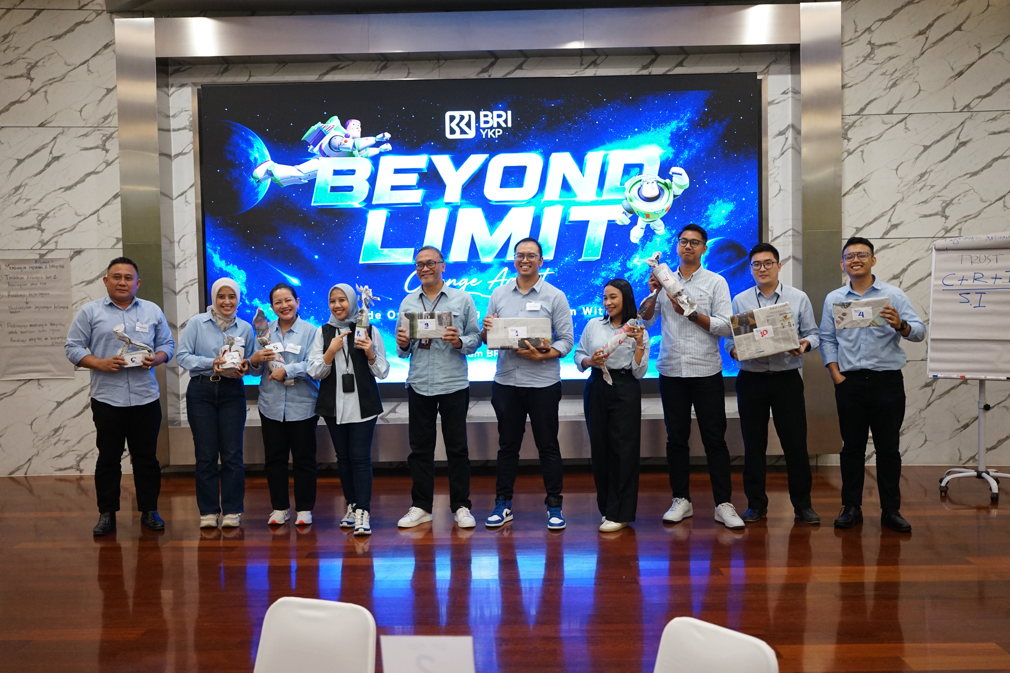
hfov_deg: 54.4
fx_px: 982
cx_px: 505
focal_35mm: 35
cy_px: 336
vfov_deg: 37.9
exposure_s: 1/100
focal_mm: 35
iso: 1600
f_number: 2.8
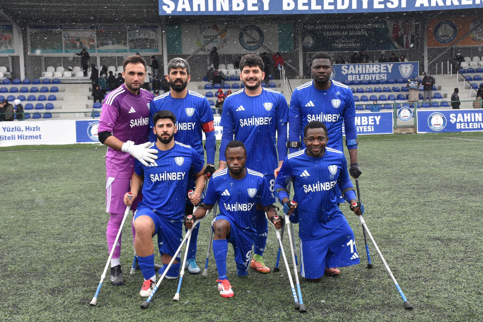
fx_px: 644
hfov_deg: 41.1
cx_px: 242
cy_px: 161
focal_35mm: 48
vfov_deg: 28.1
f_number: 8
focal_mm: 32
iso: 800
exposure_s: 1/320
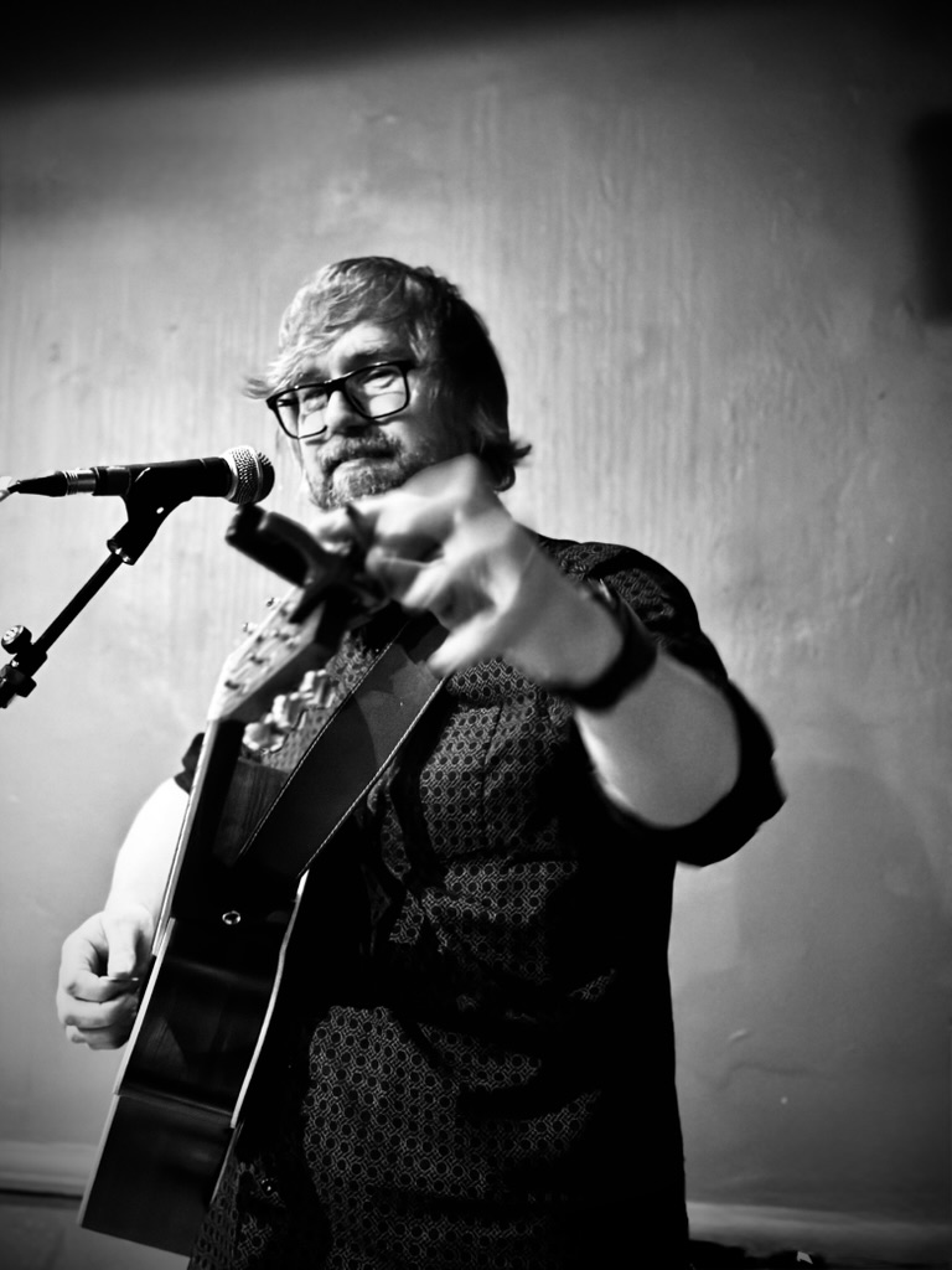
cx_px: 476
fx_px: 1760
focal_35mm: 48
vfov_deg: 39.7
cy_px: 635
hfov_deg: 30.3
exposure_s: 1/20
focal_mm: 6.86
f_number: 1.78
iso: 800
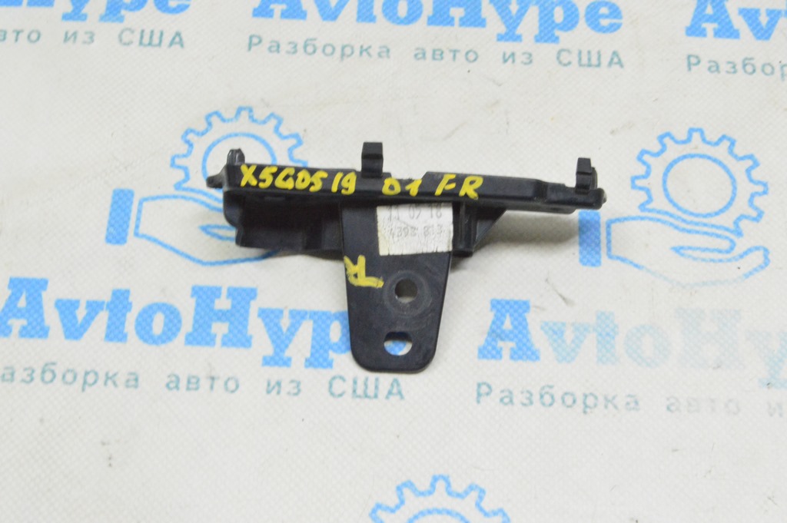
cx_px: 394
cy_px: 262
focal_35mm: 63
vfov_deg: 21.5
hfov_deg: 31.9
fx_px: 1376
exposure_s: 1/15
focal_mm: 42
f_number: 20
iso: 6400
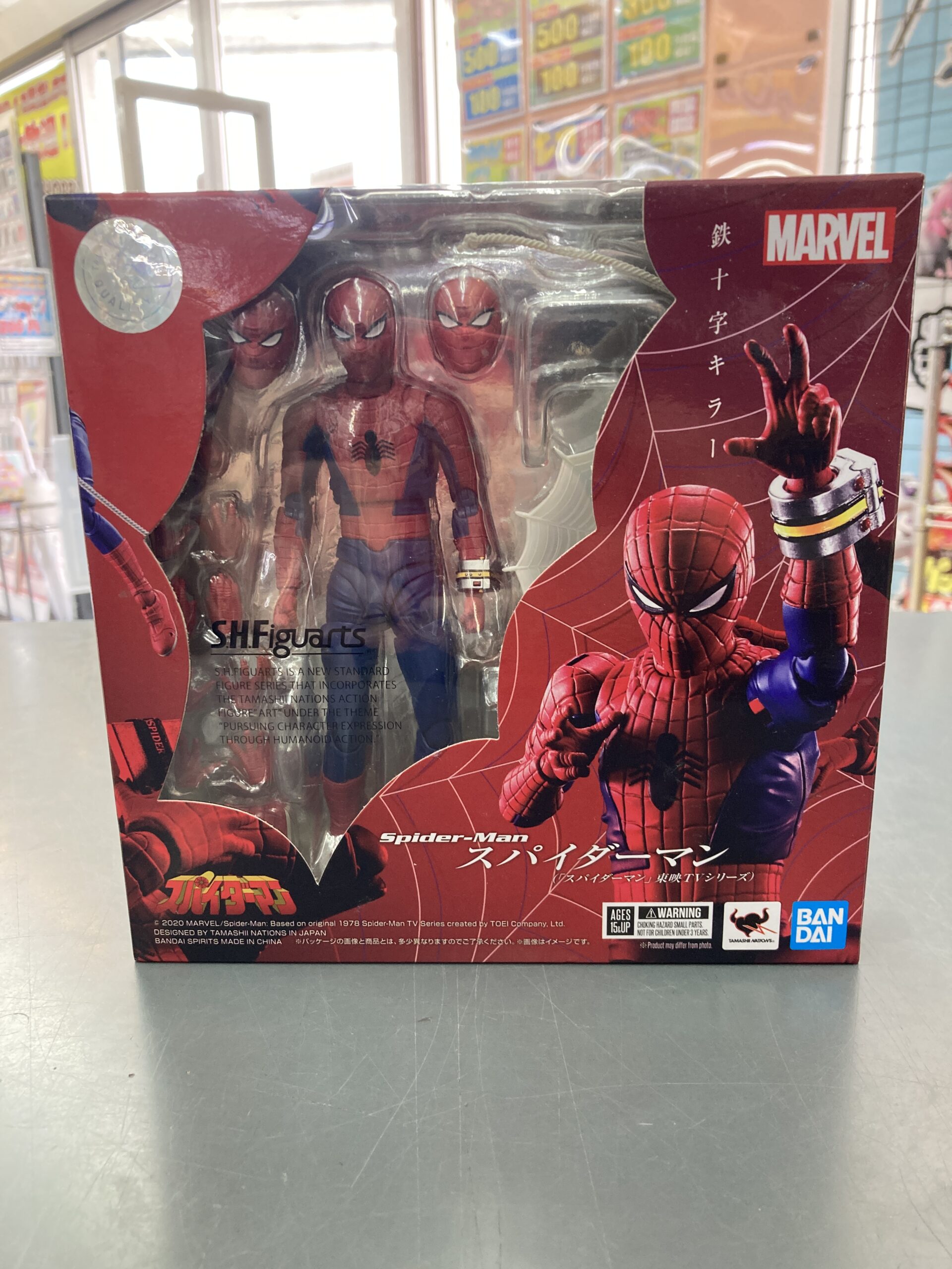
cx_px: 476
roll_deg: +2.5
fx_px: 1027
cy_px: 634
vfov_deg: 63.4
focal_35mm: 28
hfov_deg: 49.7
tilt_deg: -13.7
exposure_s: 1/60
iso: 80
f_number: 1.8
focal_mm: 3.99
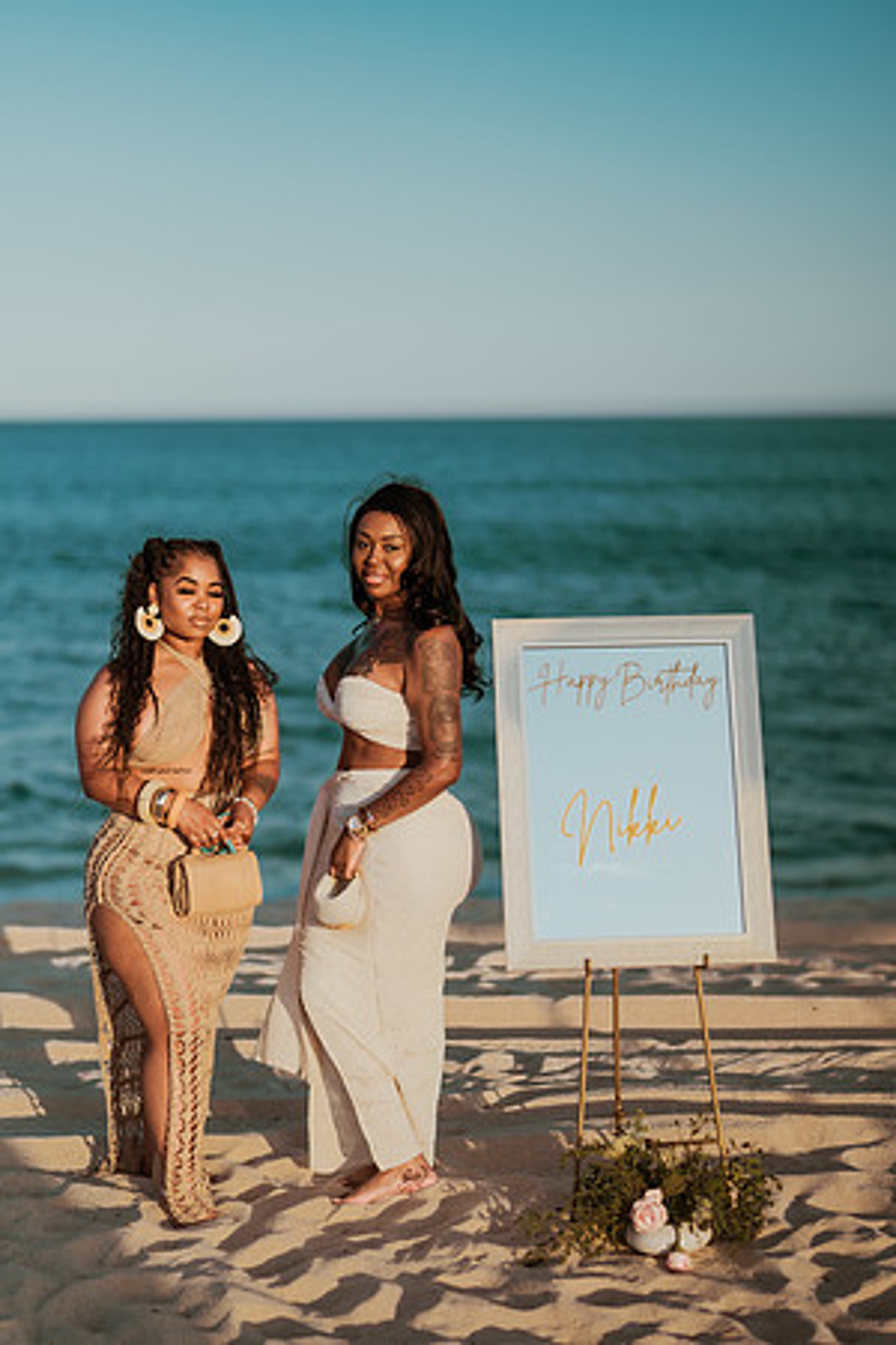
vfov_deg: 34.5
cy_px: 672
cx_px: 448
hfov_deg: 23.4
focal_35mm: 58
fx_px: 2165
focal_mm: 58
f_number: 1.8
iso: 100
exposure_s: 1/6400
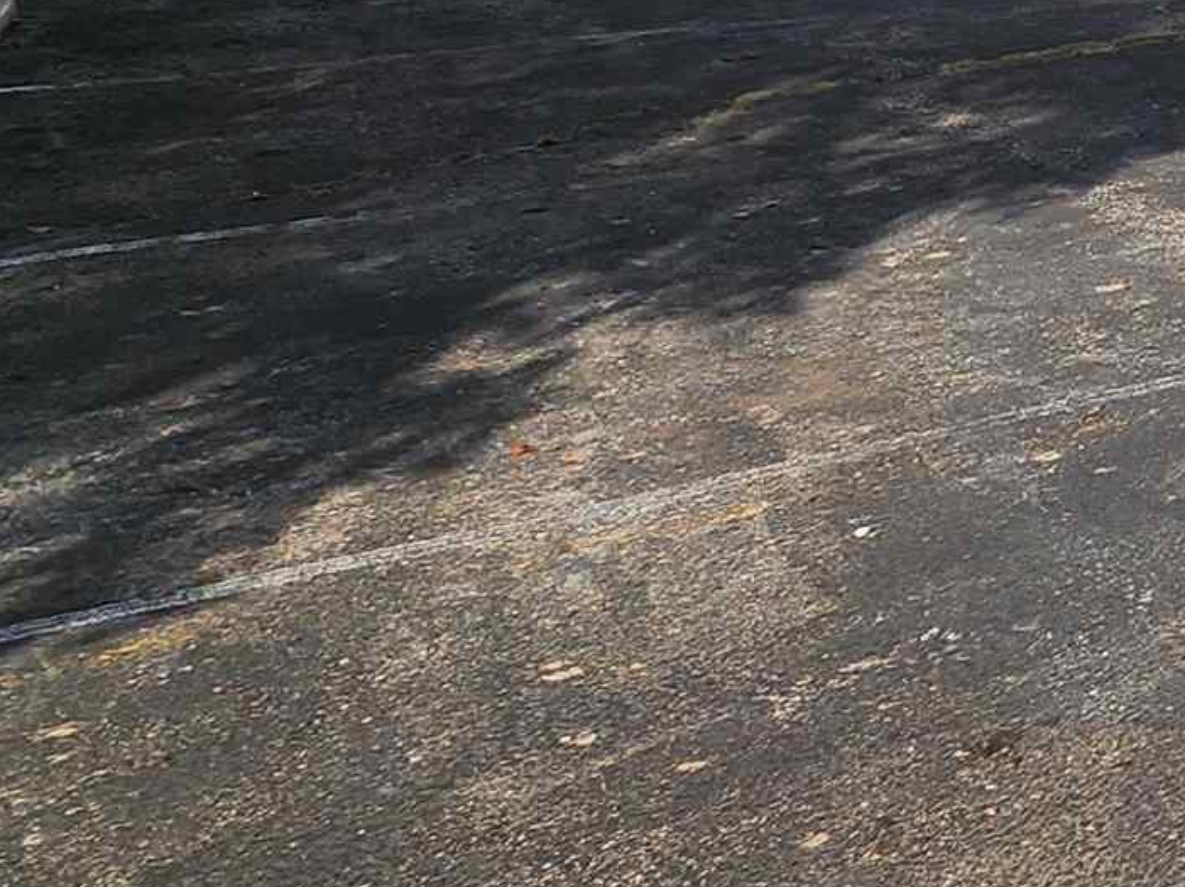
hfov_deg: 20.8
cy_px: 19
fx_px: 1950
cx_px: 2214
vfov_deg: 24.6
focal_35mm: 57
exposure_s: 1/1493
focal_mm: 2.2
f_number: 2.2
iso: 50
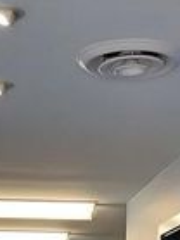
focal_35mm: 115
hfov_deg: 12.8
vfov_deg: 14.9
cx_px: 61
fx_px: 799
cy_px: 434
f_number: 1.8
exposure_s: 1/60
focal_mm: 5.23
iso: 125
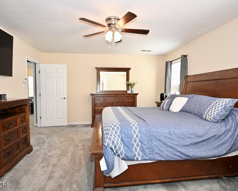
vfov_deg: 65.5
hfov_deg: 77.6
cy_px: 94
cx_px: 117
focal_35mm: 21
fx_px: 148
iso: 450
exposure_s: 1/60
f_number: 4
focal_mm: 12
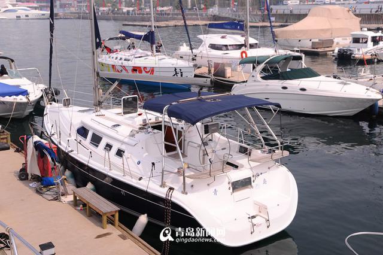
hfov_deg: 39.6
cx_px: 192
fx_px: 532
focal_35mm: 50
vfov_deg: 27.0
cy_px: 128
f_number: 5.6
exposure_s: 1/800
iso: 200
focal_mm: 50
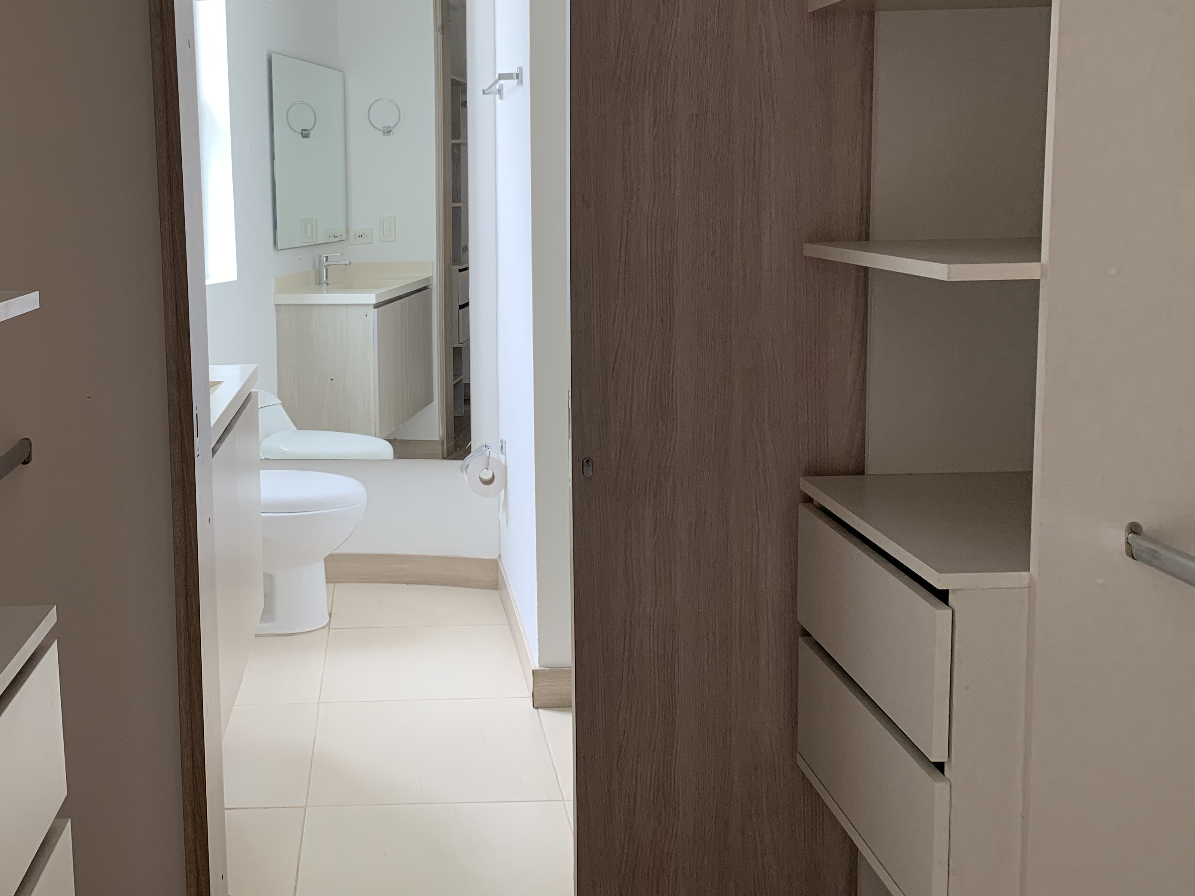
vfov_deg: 38.5
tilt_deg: -6.2
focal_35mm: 37
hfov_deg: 49.3
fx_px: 1277
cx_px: 404
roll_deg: +1.2
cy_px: 359
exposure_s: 1/121
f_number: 1.8
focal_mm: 4.25
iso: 64
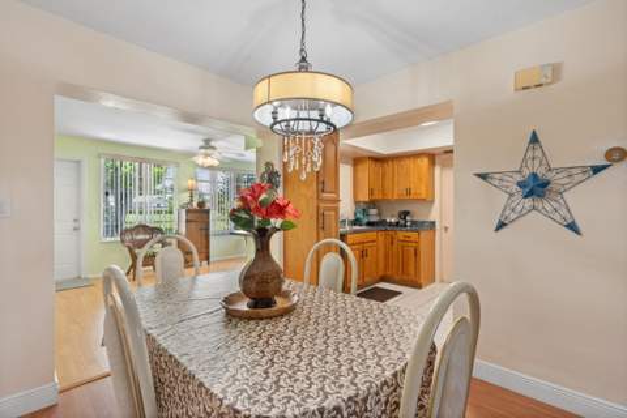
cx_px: 314
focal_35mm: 16
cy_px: 209
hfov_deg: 96.7
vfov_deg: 73.7
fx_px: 279
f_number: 11
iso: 500
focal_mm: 16
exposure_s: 1/2.5
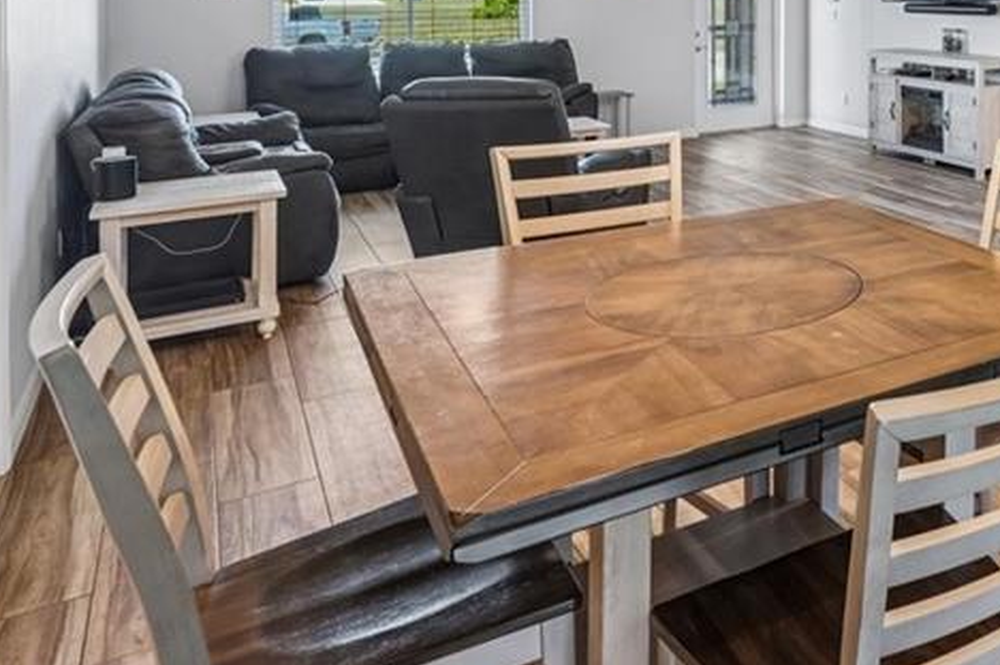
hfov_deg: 47.0
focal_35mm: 35
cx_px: 962
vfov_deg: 34.0
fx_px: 971
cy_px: -22
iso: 400
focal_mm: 16
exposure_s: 1/13
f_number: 8
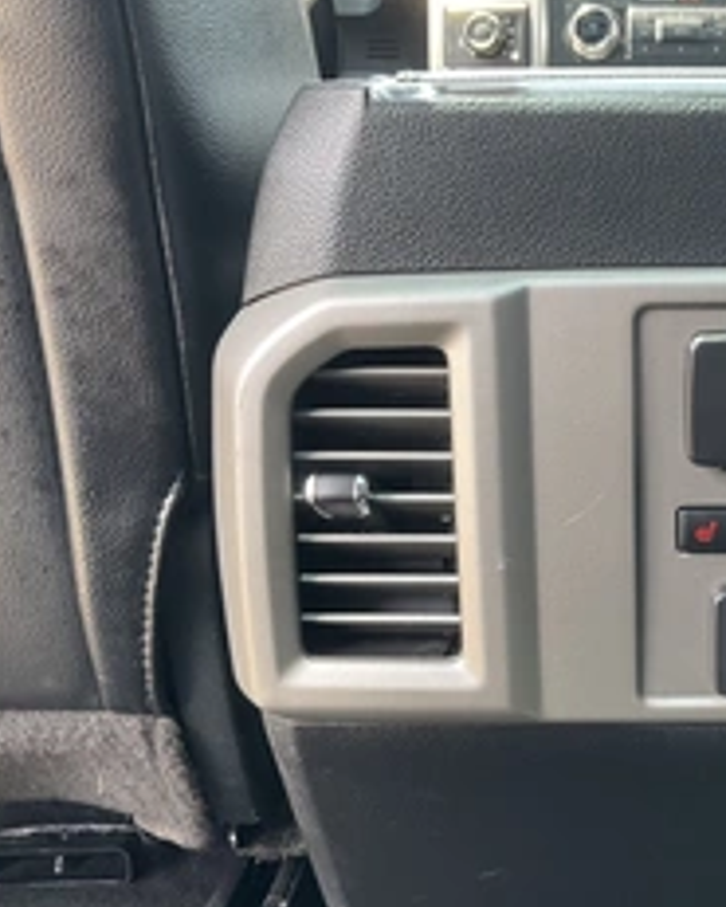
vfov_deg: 37.9
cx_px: 695
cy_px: 522
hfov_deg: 29.2
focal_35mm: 49
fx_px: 1315
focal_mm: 3
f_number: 1.8
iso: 64
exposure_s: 1/63
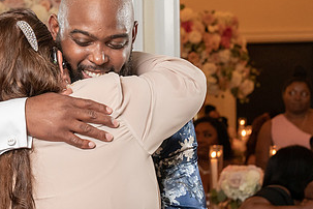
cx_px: 62
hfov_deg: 14.7
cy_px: 105
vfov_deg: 9.9
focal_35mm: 139
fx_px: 1208
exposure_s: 1/200
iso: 4000
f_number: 5.6
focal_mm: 68
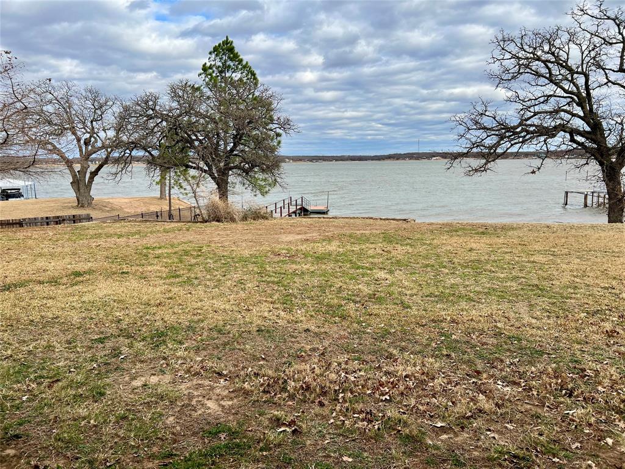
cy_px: 234
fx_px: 469
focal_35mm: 26
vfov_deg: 53.1
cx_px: 312
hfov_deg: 67.3
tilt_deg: -8.9
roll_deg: +1.6
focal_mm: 5.7
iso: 50
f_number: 1.5
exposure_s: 1/2083
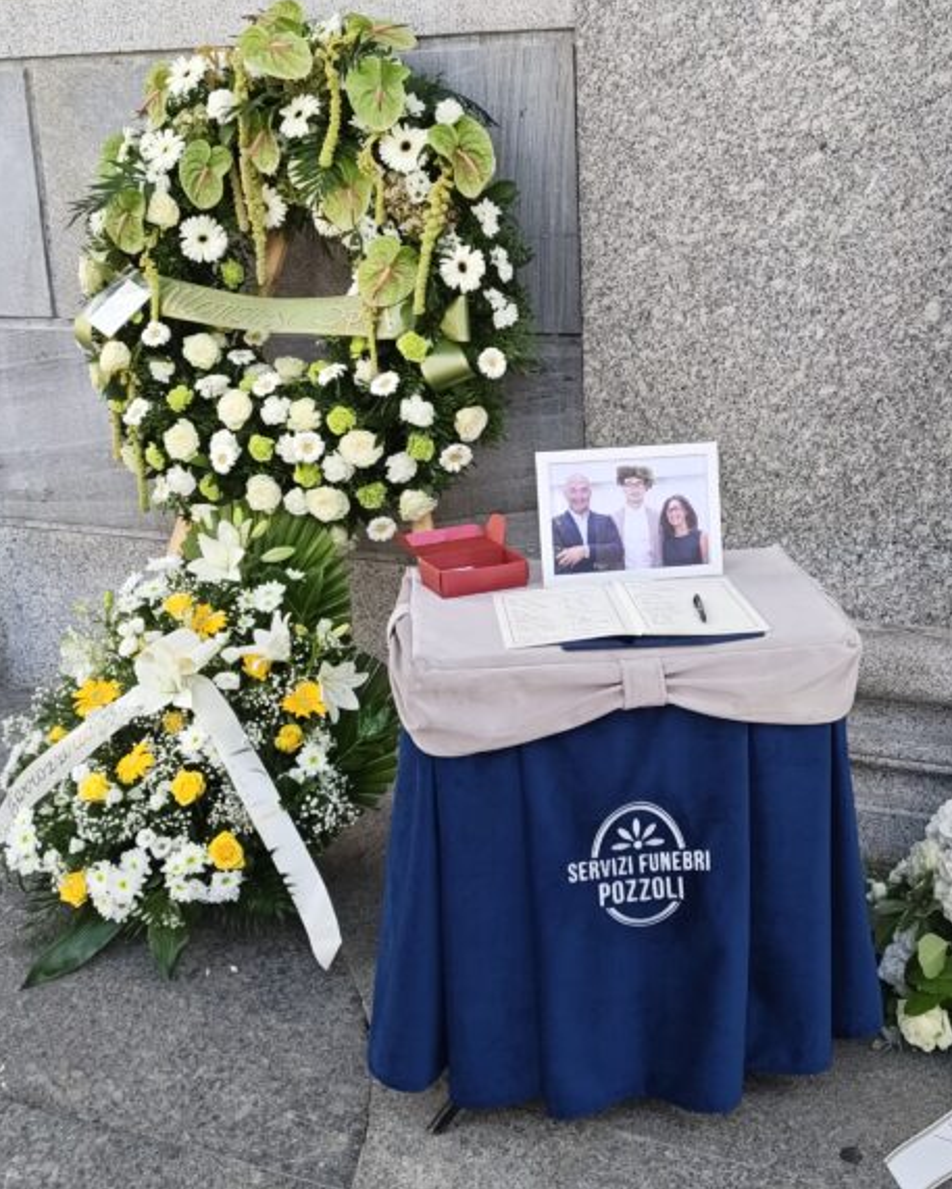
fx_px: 1479
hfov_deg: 35.4
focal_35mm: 42
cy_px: 525
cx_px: 625
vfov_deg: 43.7
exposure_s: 1/199
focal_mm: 5.56
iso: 244
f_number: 1.8
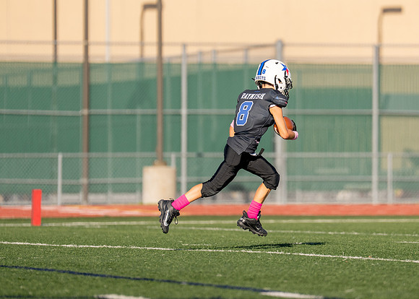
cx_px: 281
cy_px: 136
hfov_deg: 5.6
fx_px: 4269
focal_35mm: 359
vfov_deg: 4.0
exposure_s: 1/5000
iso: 250
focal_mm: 200
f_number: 2.8
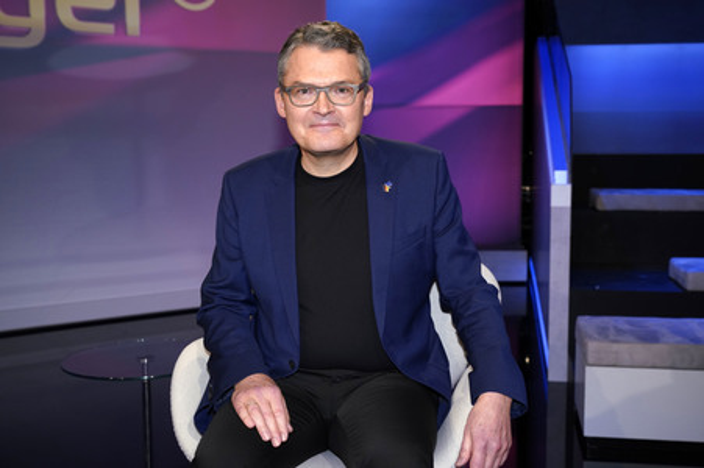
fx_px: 801
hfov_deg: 47.4
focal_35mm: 41
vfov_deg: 32.6
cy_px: 234
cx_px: 352
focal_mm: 41
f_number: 5.6
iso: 1600
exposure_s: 1/125
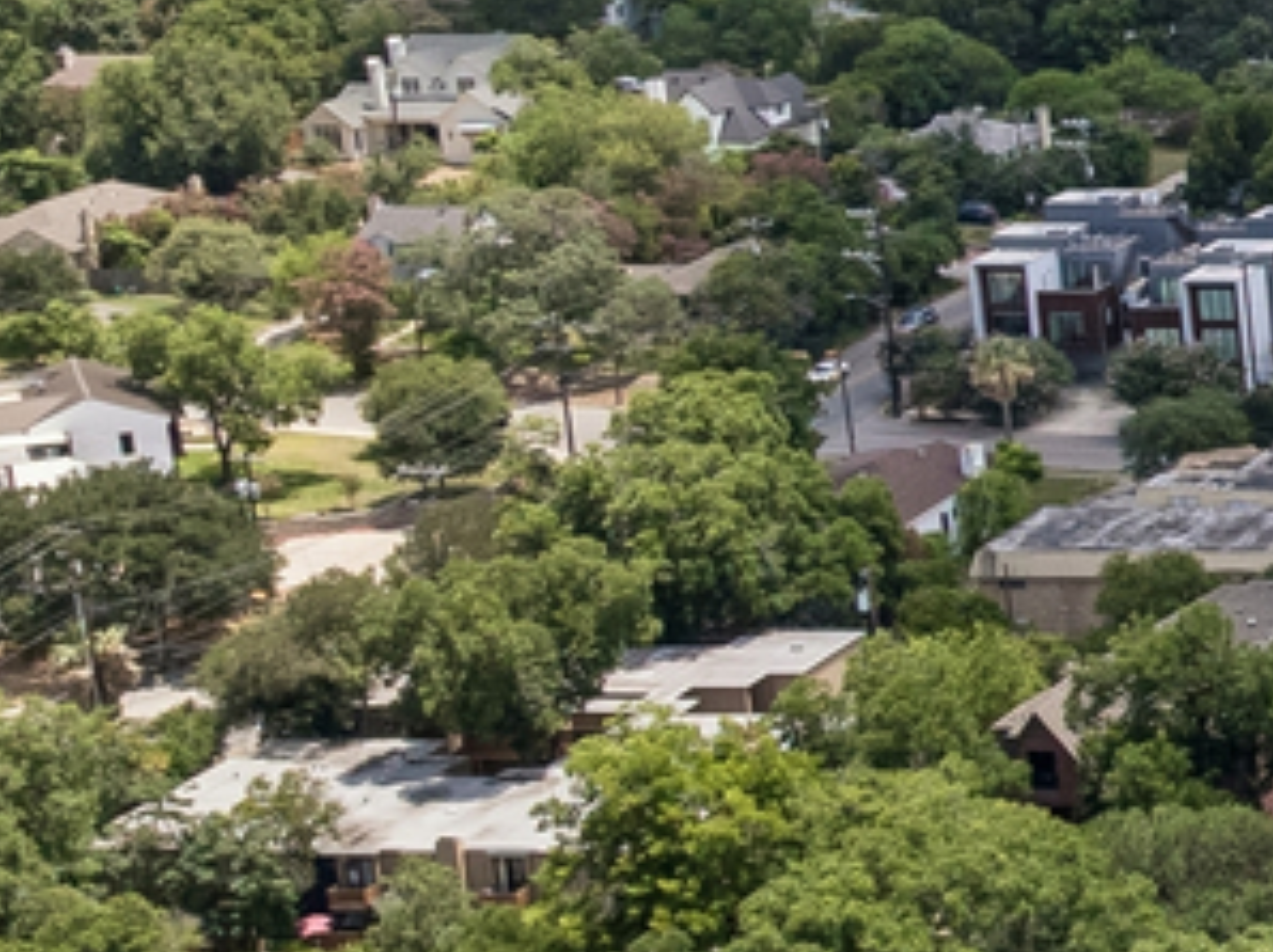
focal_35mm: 116
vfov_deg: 12.8
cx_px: 2836
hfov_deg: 13.5
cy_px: 525
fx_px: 4262
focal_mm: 12.3
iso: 110
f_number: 2.8
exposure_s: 1/160
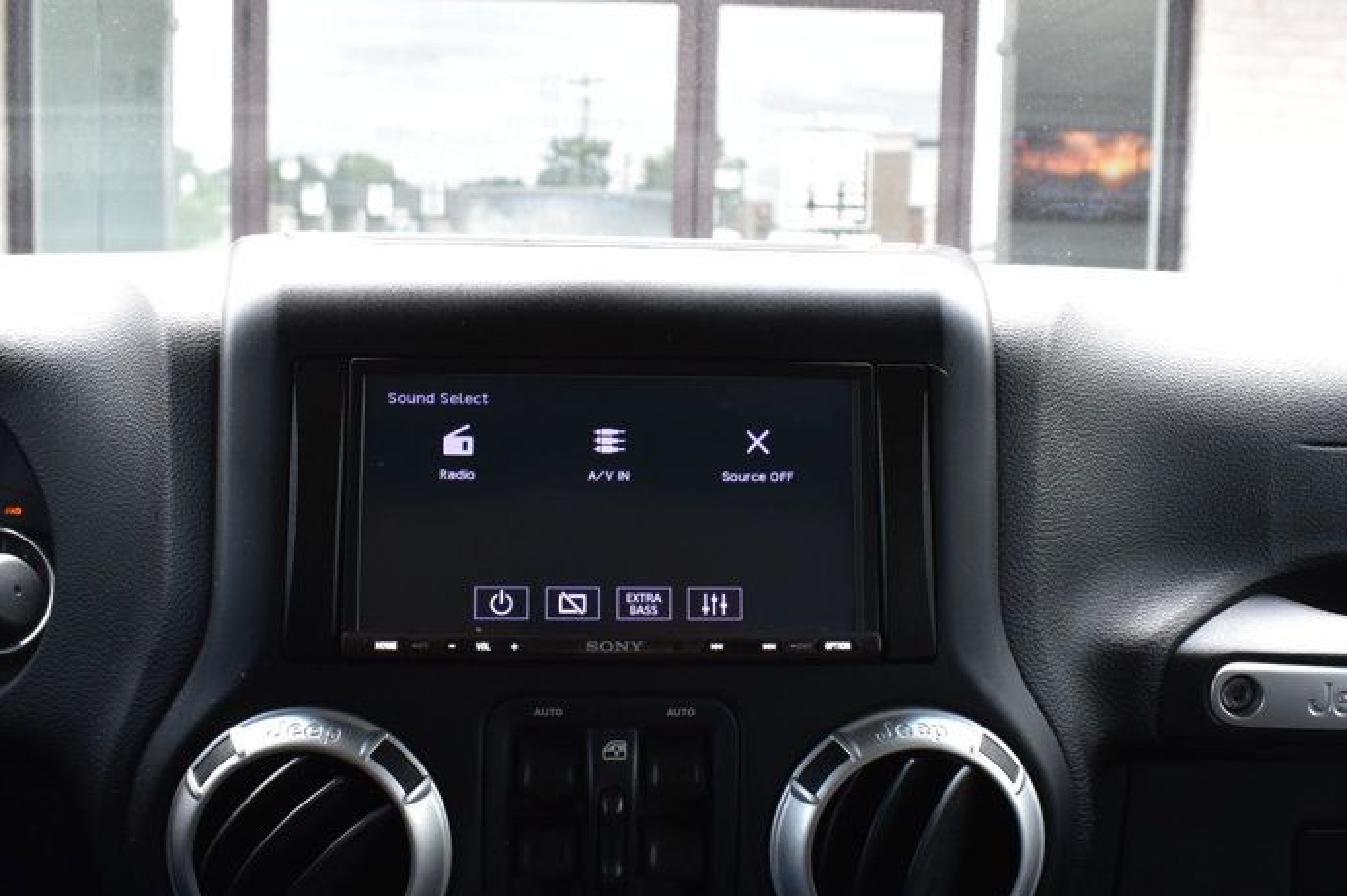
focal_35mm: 40
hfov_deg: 48.5
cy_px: 430
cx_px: 649
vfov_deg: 33.4
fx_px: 1496
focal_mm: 18
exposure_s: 1/40
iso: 400
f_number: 7.1
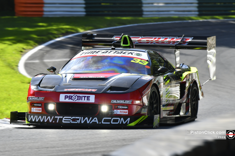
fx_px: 1957
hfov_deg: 6.9
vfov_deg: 4.6
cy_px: 78
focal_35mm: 300
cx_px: 118
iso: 320
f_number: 5
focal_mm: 200
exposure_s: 1/320
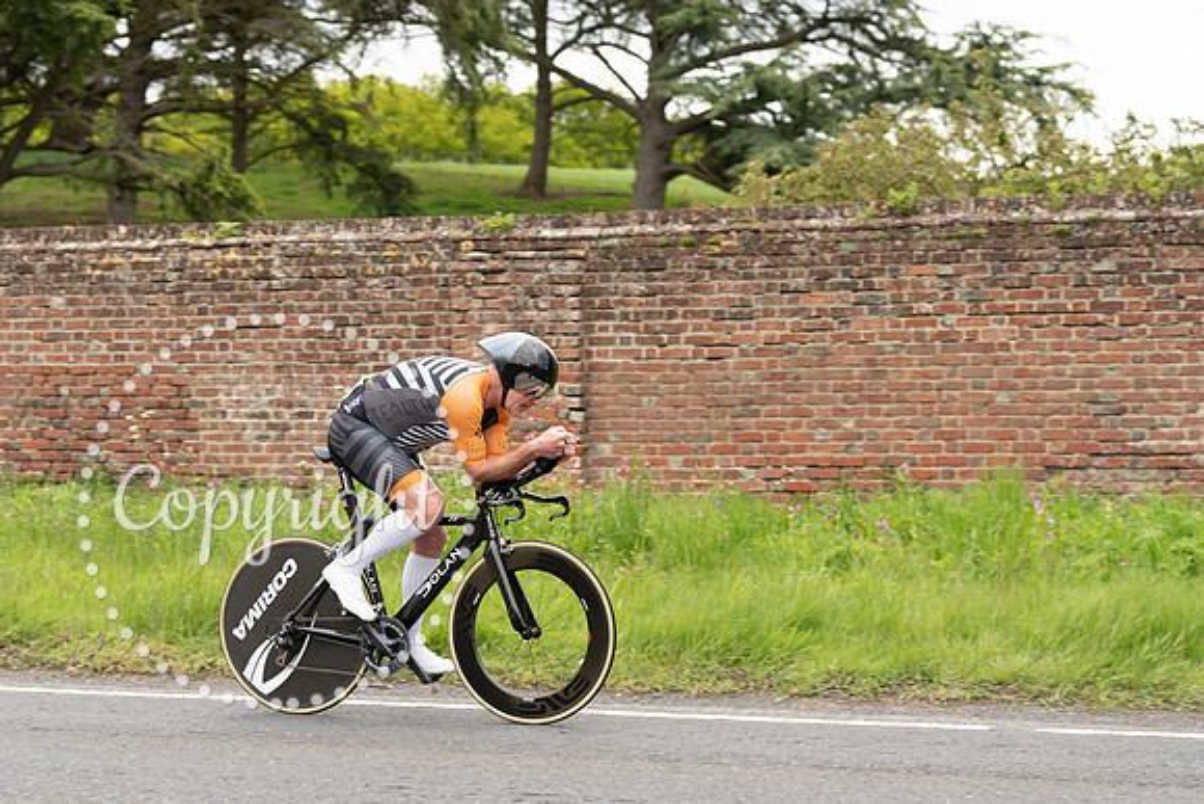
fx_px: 2987
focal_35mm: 89
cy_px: 407
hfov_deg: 22.8
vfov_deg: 15.3
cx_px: 502
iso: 400
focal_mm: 70
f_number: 3.5
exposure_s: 1/1000
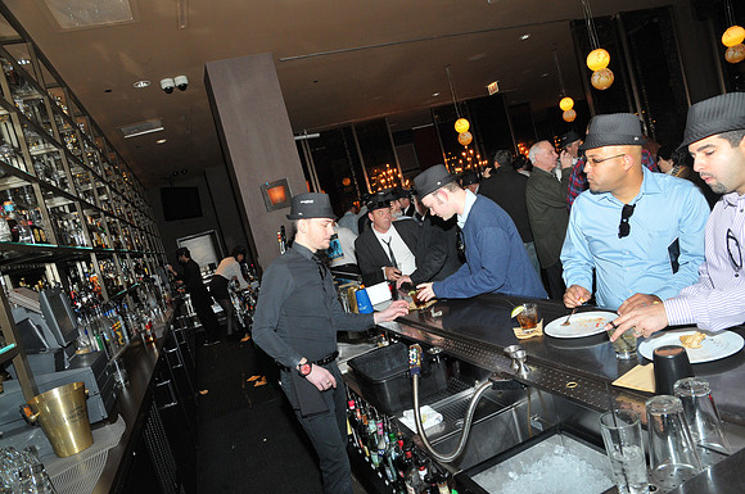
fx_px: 496
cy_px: 247
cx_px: 372
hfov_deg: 73.8
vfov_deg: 53.0
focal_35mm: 24
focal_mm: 16
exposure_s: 1/40
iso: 640
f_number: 5.6
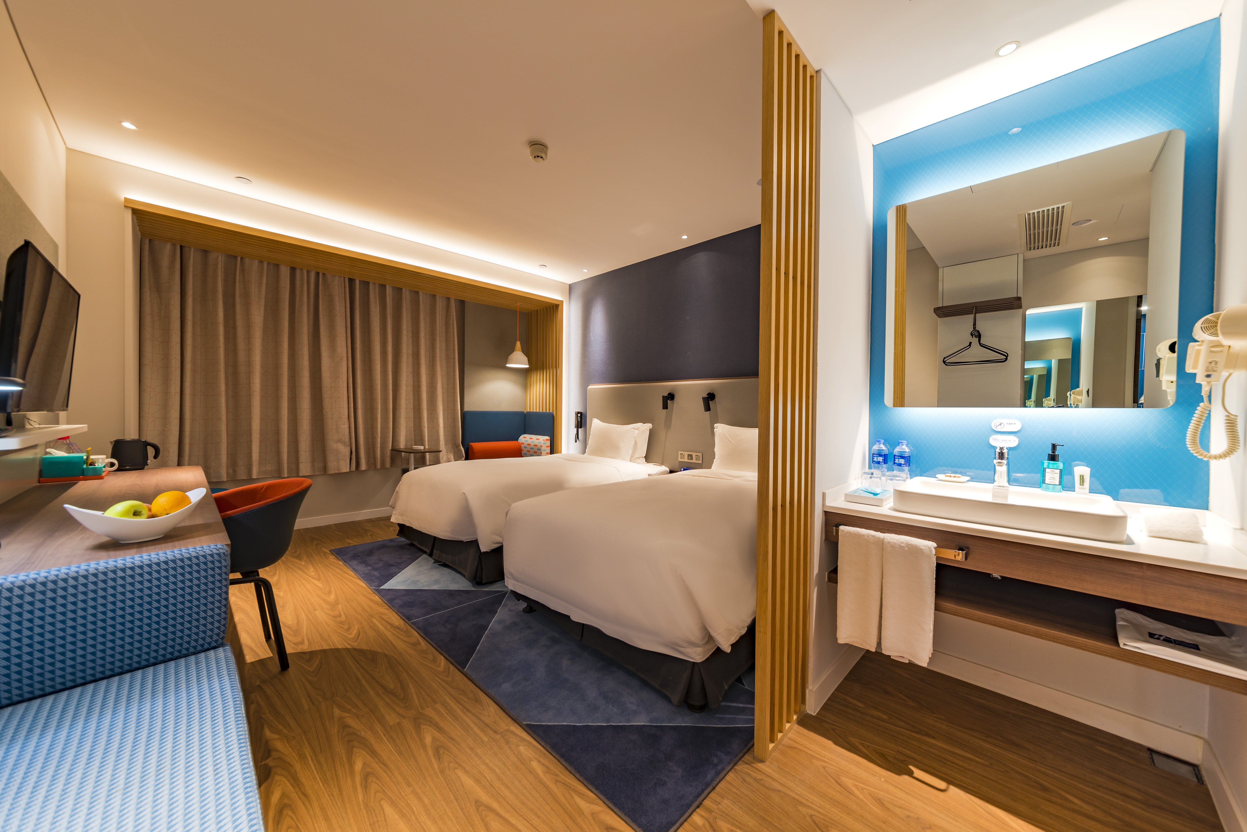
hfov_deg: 112.6
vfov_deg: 90.1
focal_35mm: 12
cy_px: 416
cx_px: 624
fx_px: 416
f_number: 8
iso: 80
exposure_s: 1/1.67
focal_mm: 12
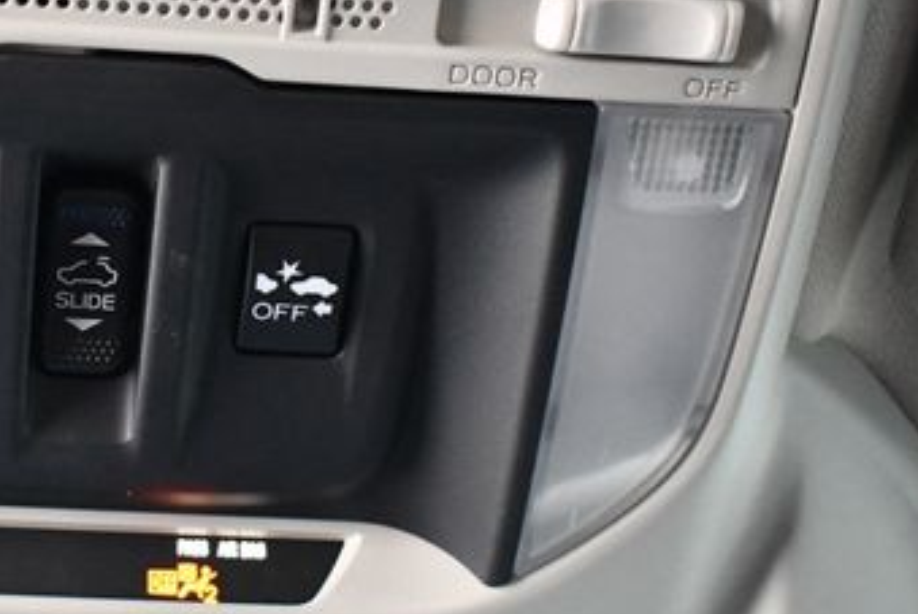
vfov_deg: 20.1
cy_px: 262
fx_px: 1736
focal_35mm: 68
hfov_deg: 28.7
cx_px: 127
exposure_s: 1/60
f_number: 3.5
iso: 4500
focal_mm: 18
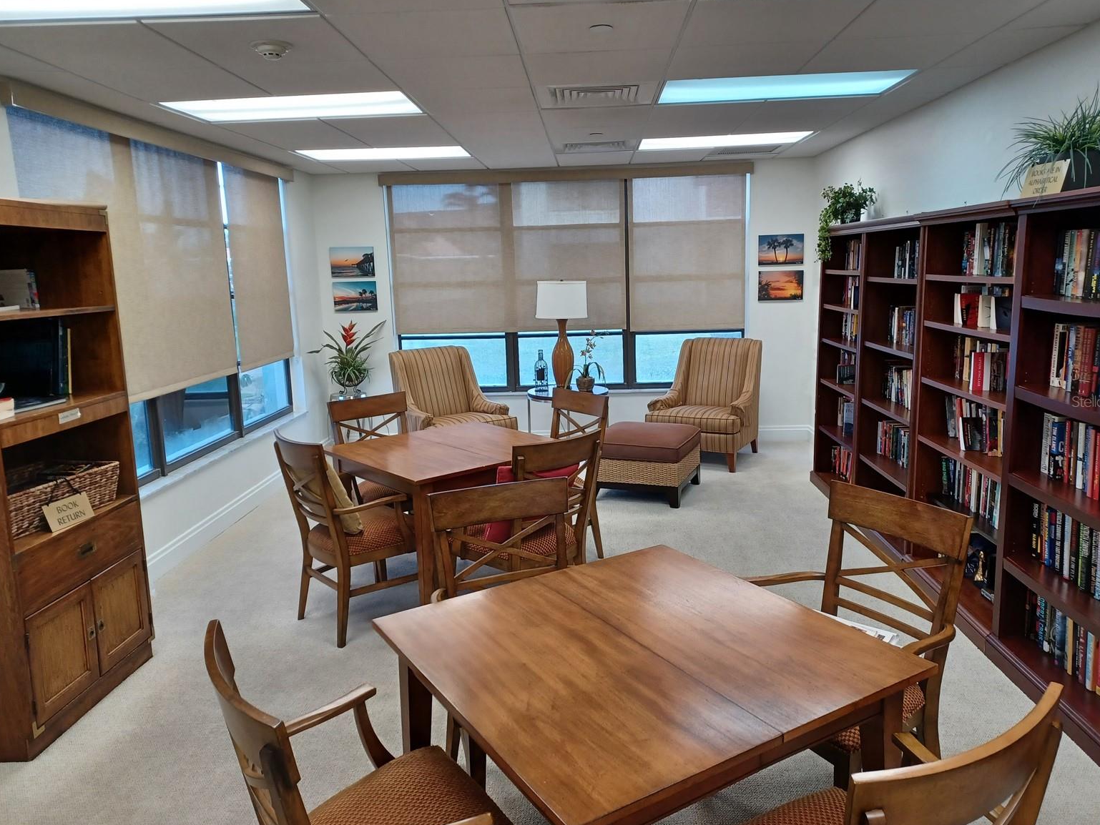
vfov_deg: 53.1
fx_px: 826
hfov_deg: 67.3
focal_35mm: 26
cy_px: 401
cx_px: 567
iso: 200
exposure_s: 1/60
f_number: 1.8
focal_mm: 4.6
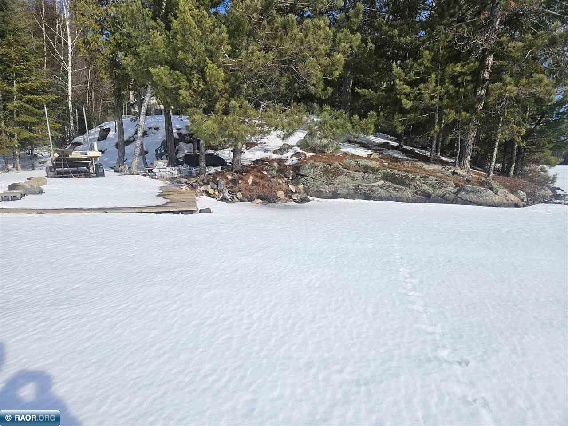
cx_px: 284
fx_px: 377
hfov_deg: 73.9
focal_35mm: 23
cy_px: 213
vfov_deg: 58.9
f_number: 1.8
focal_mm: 5.4
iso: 25
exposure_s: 1/3075
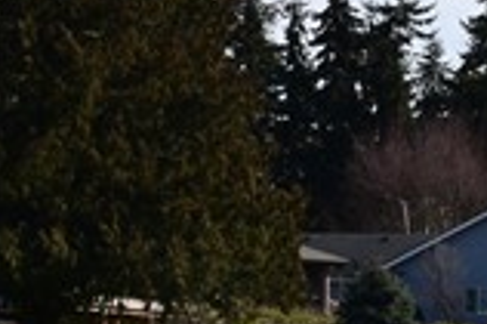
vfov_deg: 4.8
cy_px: 775
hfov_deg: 7.2
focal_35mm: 278
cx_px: 820
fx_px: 3763
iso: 360
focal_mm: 27
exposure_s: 1/500
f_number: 11
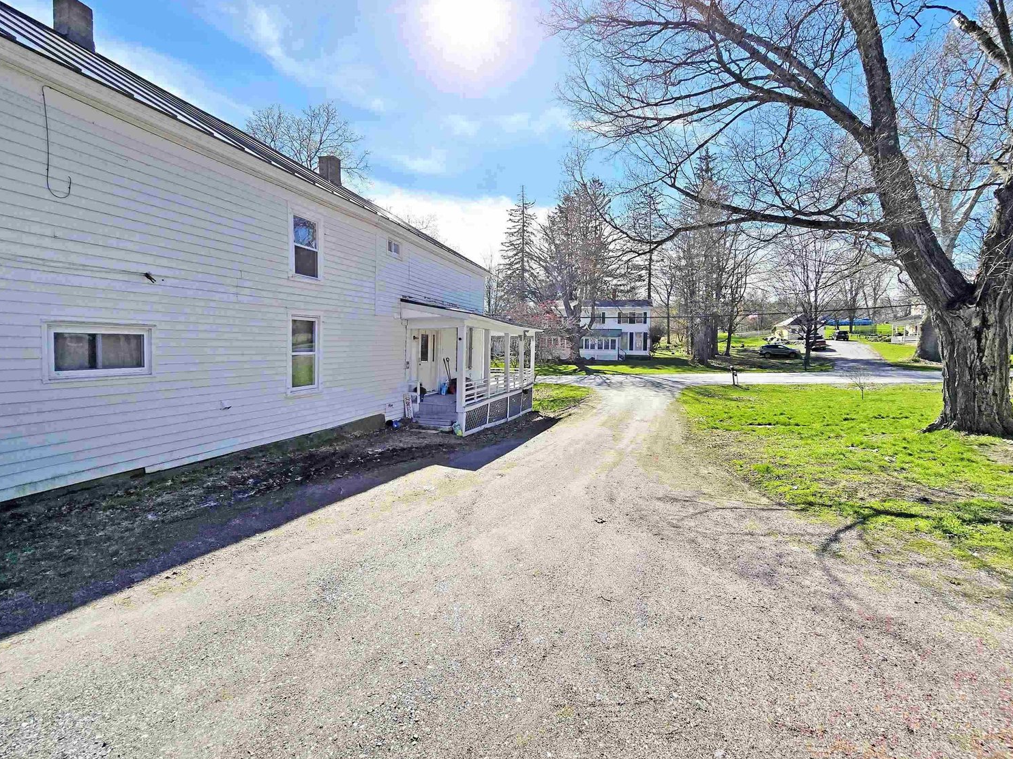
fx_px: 410
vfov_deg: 85.6
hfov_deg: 102.1
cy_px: 365
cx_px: 517
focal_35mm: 14
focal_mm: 2.2
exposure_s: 1/3436
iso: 50
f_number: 2.2
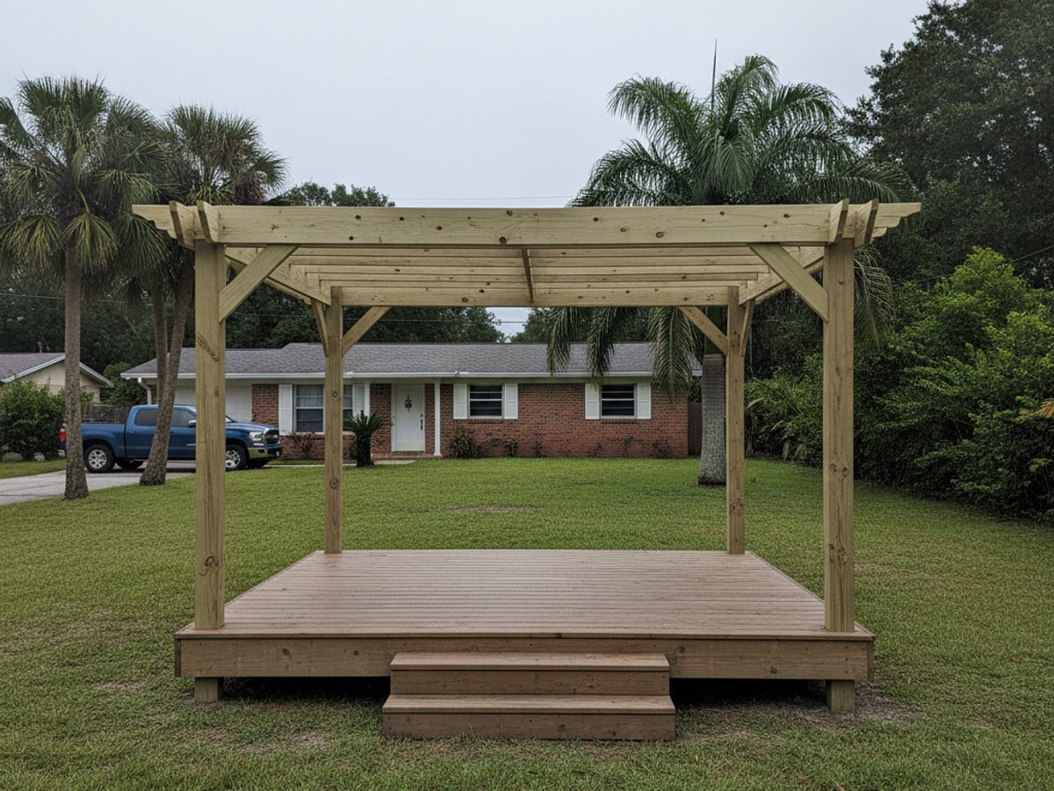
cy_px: 396
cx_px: 527
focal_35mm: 24
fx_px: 731
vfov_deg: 56.8
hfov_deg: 71.6
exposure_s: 1/969
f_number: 1.68
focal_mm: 6.8
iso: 1065
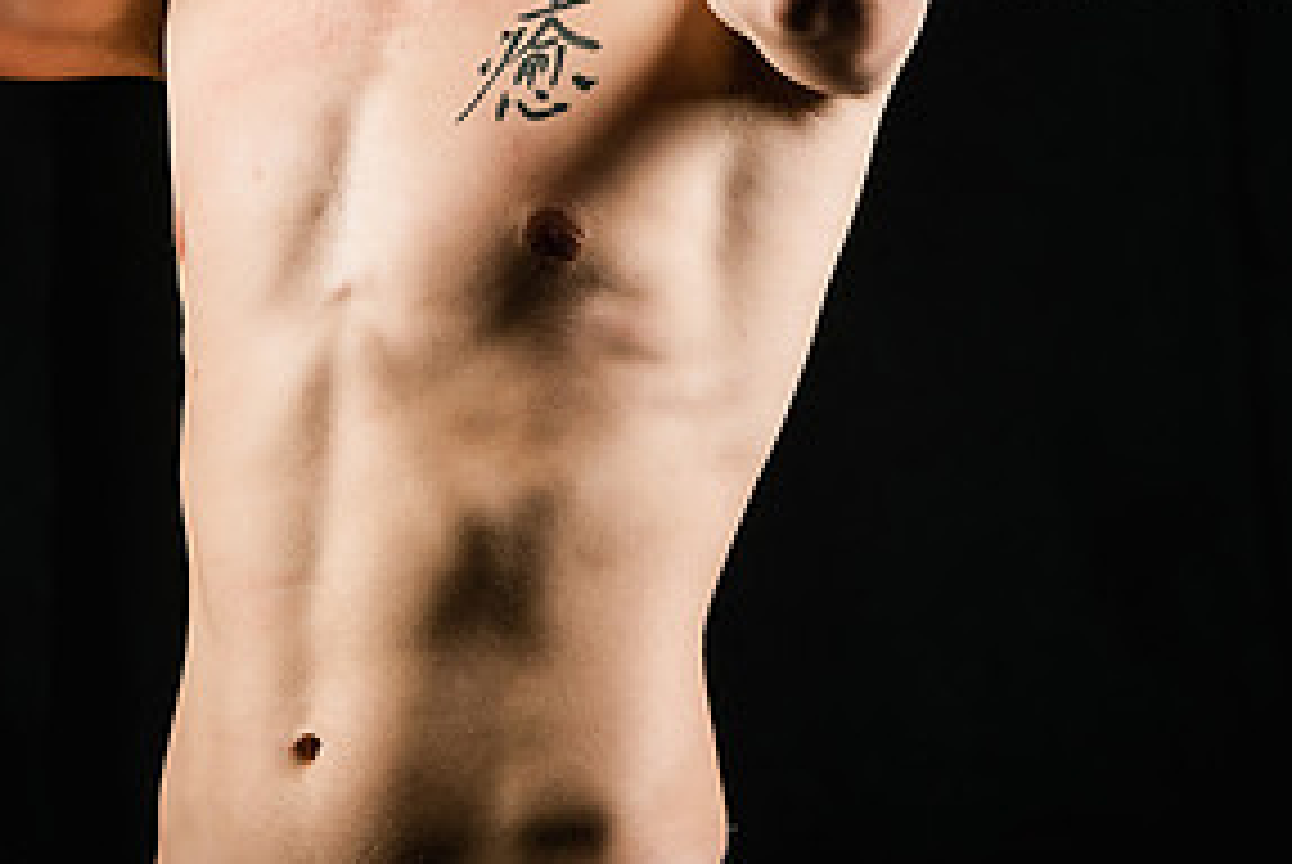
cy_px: 56
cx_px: 468
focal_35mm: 303
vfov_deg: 4.5
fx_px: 10885
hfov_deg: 6.8
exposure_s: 1/250
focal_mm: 150
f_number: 5.6
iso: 320
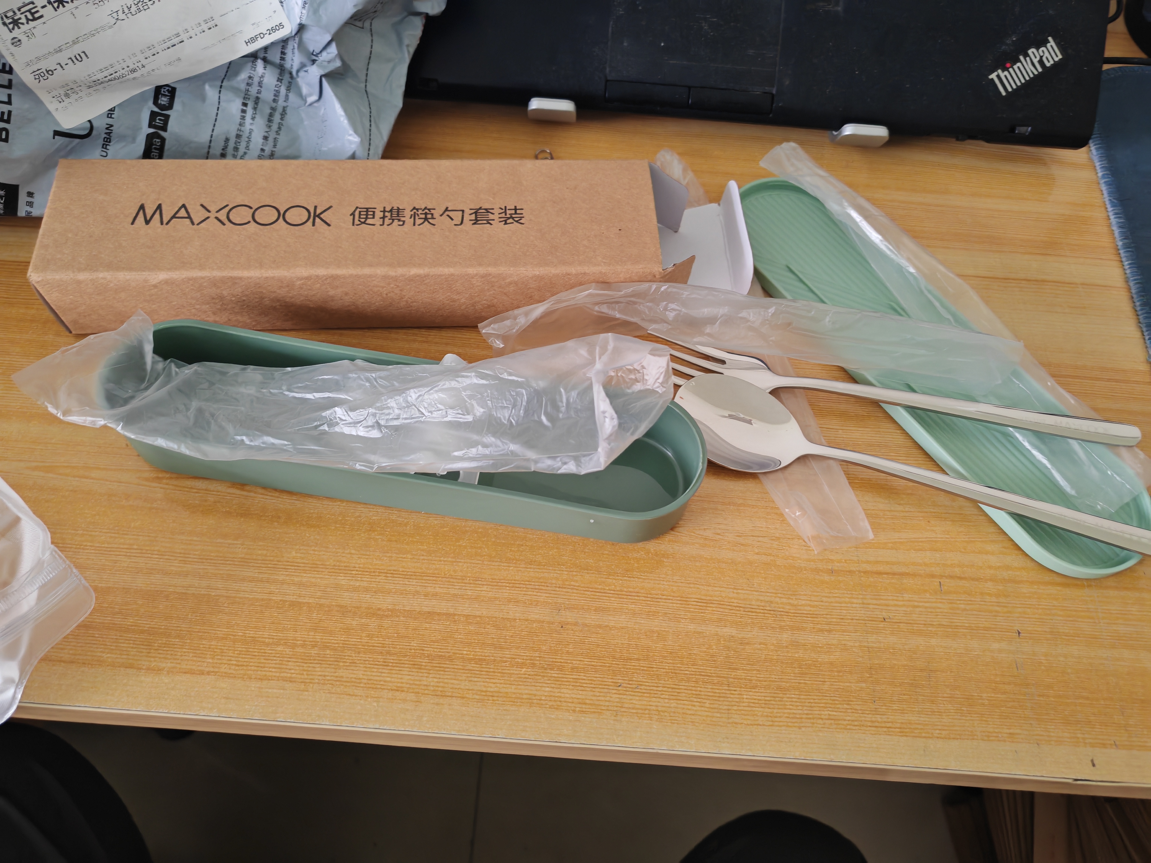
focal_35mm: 27
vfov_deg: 51.4
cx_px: 576
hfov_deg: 65.3
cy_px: 432
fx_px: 898
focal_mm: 5.52
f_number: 1.95
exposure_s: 1/30
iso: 1250
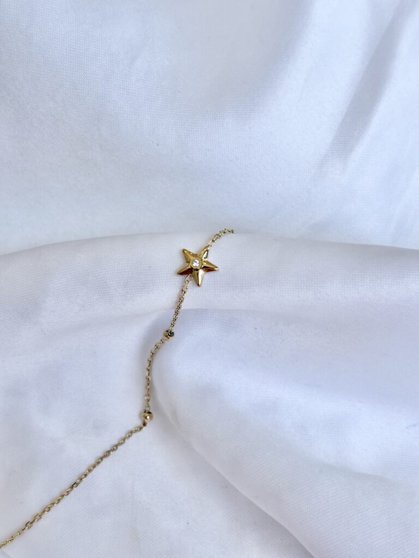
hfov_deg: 28.0
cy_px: 279
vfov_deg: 36.8
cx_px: 210
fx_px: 839
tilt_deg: -57.1
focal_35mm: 52
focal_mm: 5.96
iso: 32
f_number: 1.6
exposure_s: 1/1032
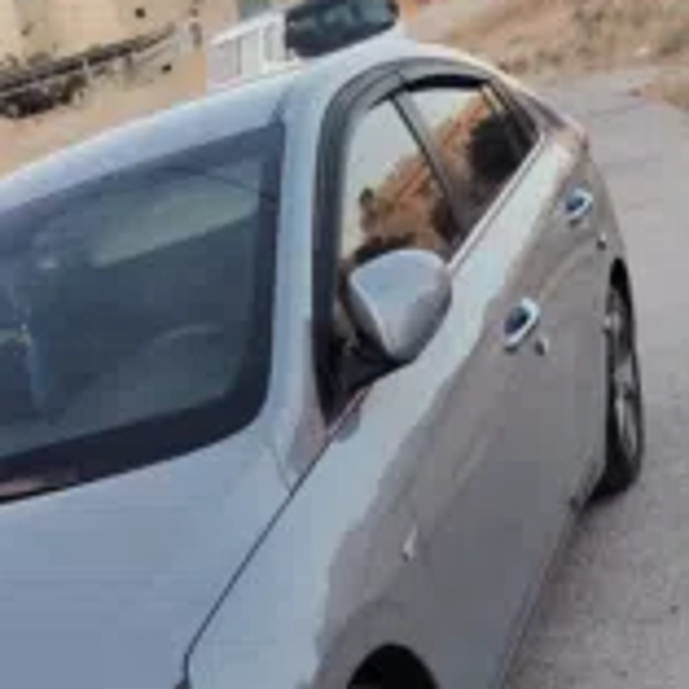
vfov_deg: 28.0
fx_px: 1216
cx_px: 92
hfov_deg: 30.5
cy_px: 812
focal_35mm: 54
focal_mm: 5.25
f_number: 1.75
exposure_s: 1/50
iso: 166
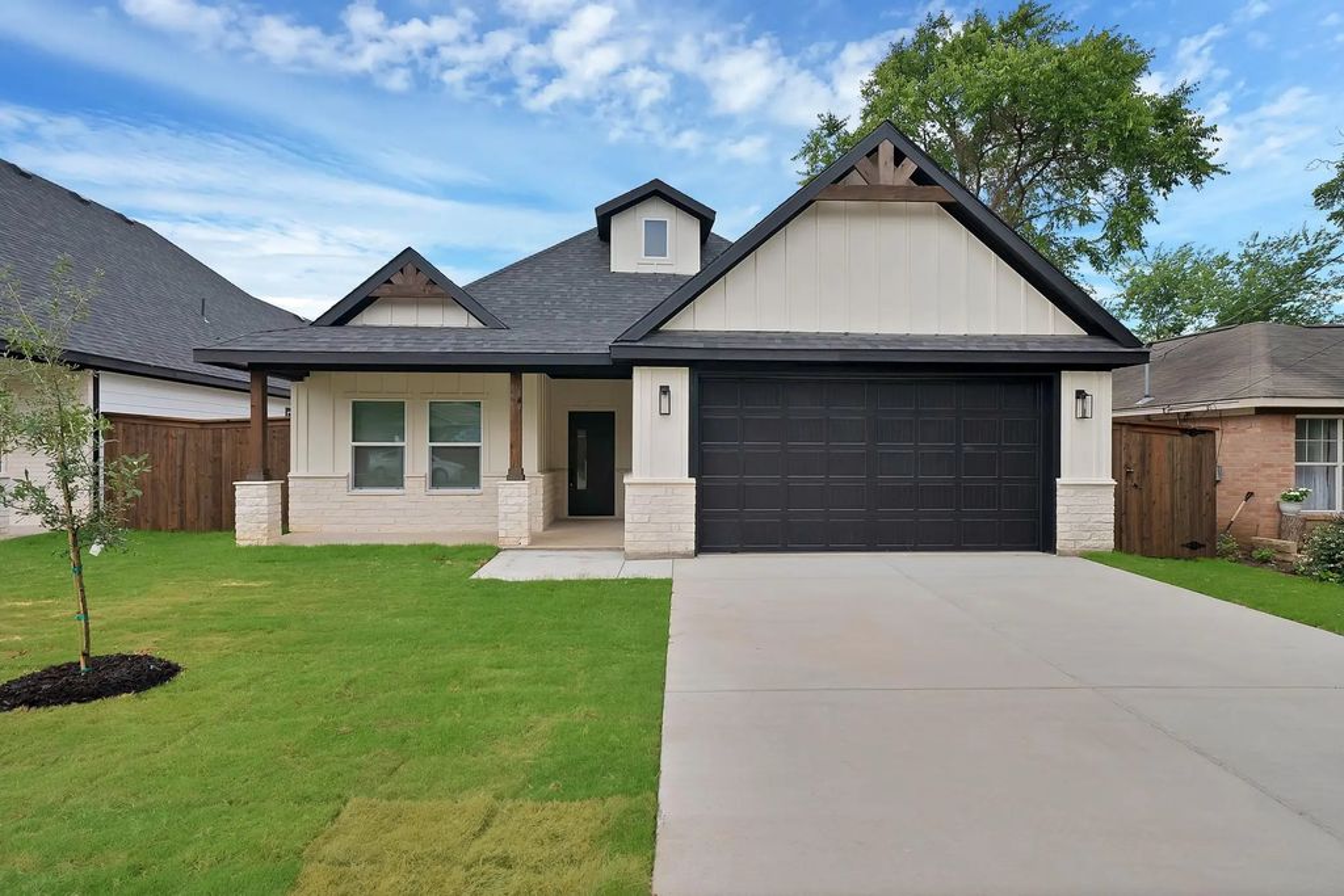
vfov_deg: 70.5
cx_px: 672
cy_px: 448
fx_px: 635
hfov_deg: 93.3
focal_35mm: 17
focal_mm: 17
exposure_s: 1/400
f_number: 9
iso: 640
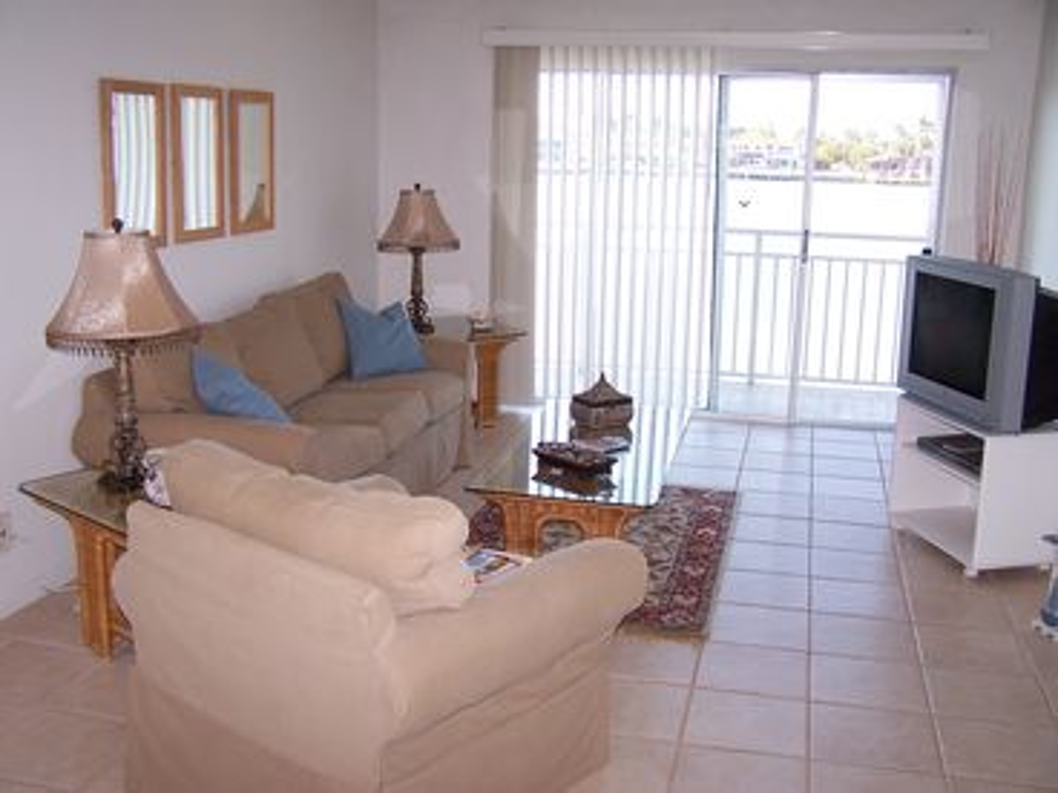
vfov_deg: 37.7
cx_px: 529
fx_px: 1161
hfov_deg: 49.0
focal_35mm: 38
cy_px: 396
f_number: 2.8
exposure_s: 1/60
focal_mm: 6.3
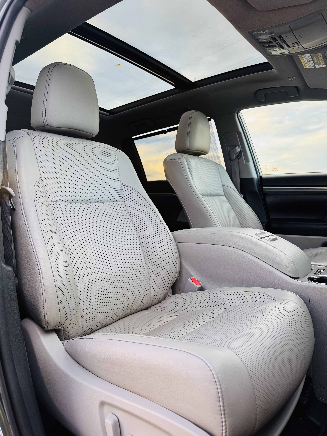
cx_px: 164
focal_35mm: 24
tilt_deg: -5.3
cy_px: 218
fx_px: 302
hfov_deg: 56.8
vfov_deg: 71.6
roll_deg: +5.0
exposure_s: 1/121
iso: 200
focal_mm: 6.76
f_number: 1.78
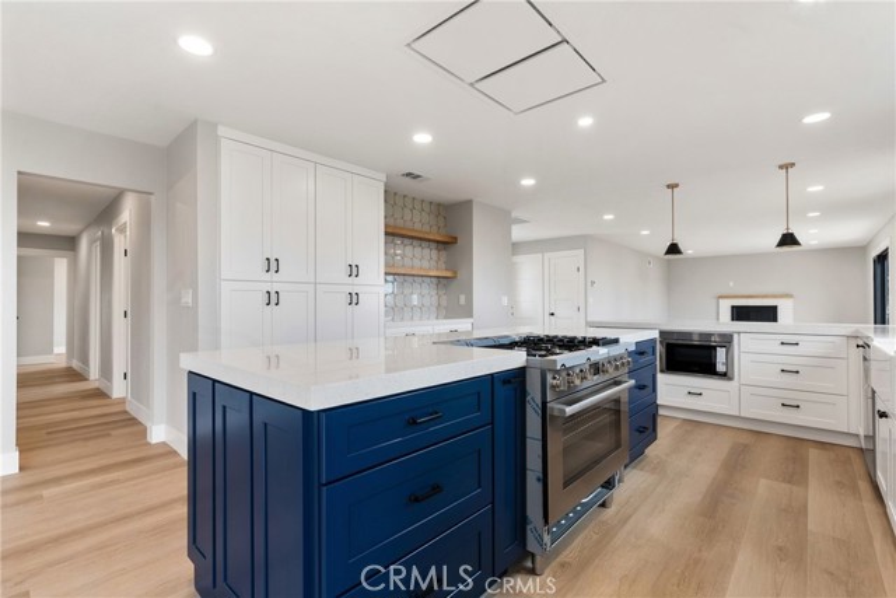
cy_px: 299
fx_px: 398
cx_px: 448
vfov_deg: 73.8
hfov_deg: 96.7
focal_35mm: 16
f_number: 9
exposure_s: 1/40
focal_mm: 16
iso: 320
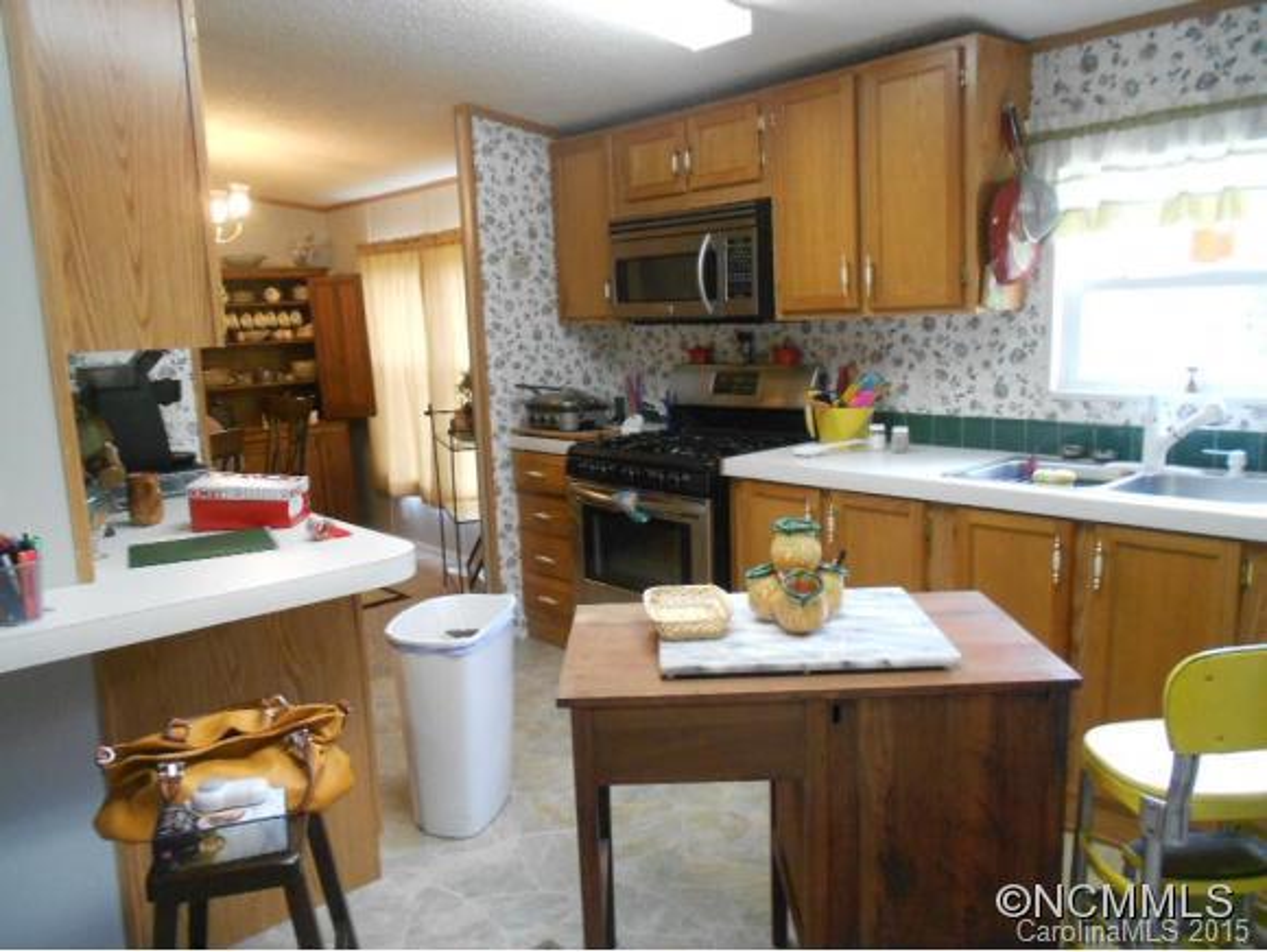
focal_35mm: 26
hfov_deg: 67.3
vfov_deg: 53.1
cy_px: 476
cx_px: 634
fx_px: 952
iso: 400
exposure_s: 1/30
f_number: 3.2
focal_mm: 4.6
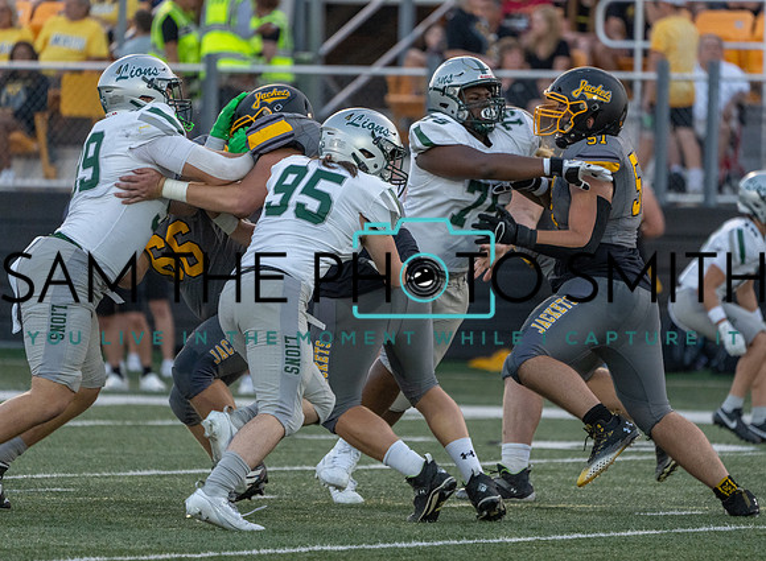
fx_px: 9272
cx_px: 447
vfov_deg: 3.5
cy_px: 263
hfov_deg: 4.7
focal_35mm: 422
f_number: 5.6
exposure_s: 1/1000
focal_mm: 373
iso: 3200
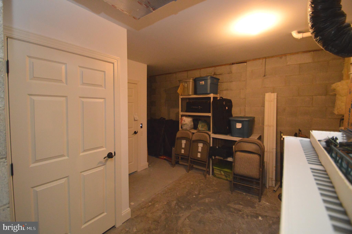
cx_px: 176
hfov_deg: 100.4
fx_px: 147
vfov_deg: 77.2
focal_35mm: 15
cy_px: 117
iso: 3200
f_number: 3.5
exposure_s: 1/60
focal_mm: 10
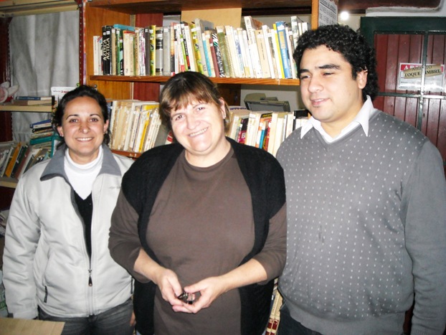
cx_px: 223
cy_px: 168
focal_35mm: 35
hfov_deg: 52.6
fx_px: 451
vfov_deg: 40.7
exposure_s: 1/60
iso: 400
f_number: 2.8
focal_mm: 5.7
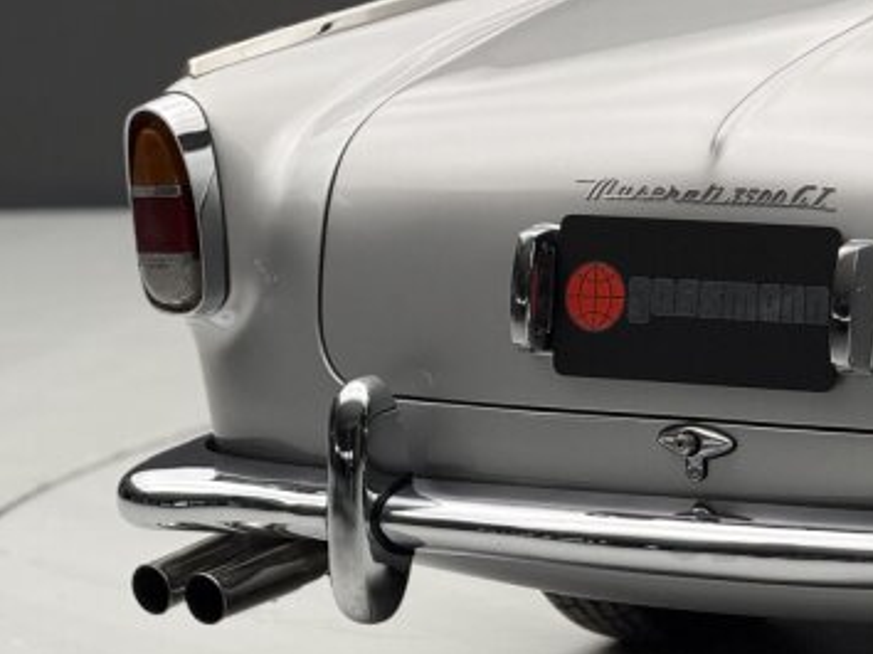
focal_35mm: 217
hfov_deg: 9.1
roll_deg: +1.9
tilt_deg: -9.4
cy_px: 432
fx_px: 5469
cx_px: 787
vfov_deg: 6.8
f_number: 2.8
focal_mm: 15.66
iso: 250
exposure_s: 1/99
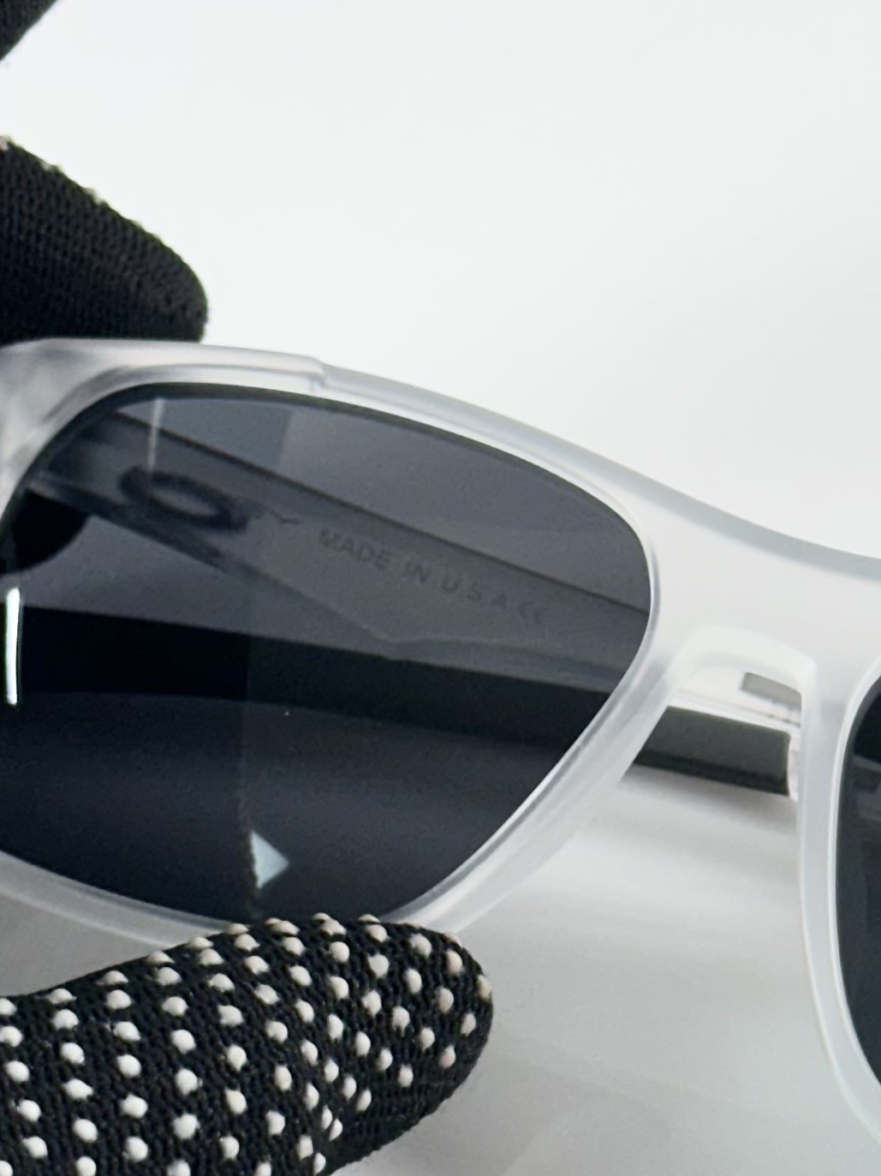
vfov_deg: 13.9
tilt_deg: -45.7
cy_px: 916
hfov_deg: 10.5
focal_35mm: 141
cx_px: 737
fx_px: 4787
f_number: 1.78
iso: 100
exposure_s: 1/100
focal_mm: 6.86
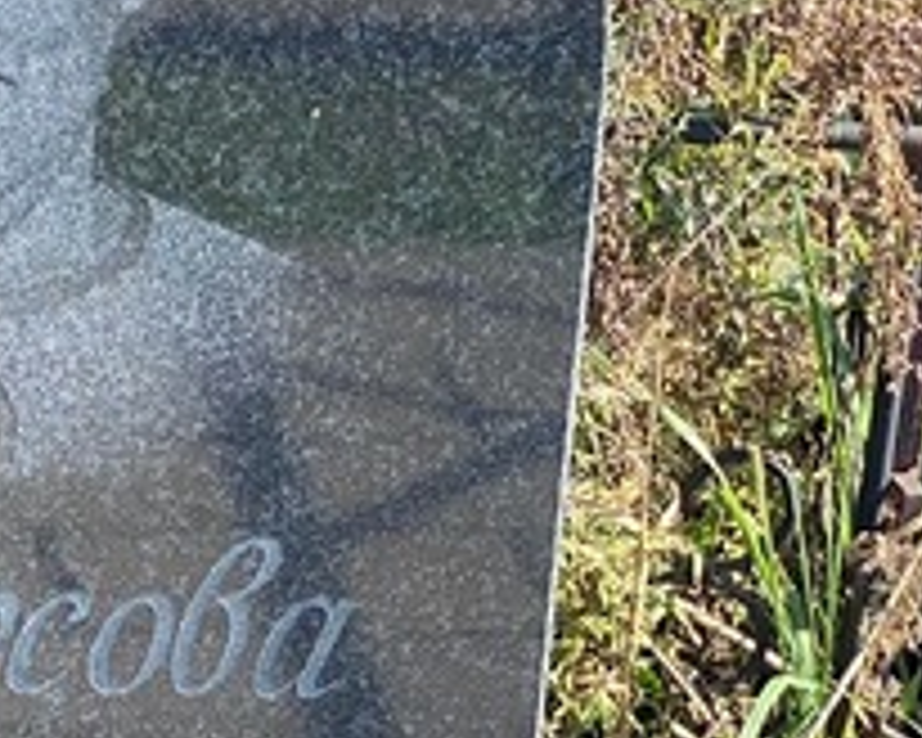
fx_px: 5403
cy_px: 675
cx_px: -238
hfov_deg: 9.6
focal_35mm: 198
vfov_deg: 7.8
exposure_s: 1/369
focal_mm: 6
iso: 20
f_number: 2
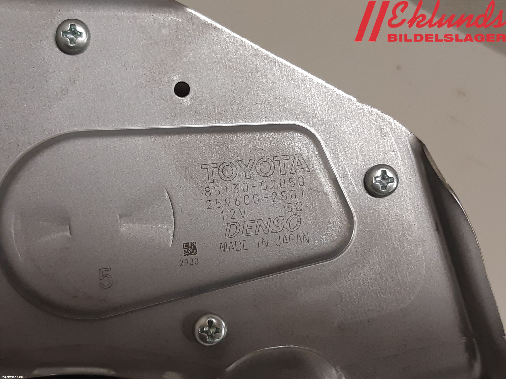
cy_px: 190
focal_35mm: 26
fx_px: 380
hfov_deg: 67.3
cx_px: 253
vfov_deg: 53.1
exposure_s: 1/50
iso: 100
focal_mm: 3.93
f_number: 1.7
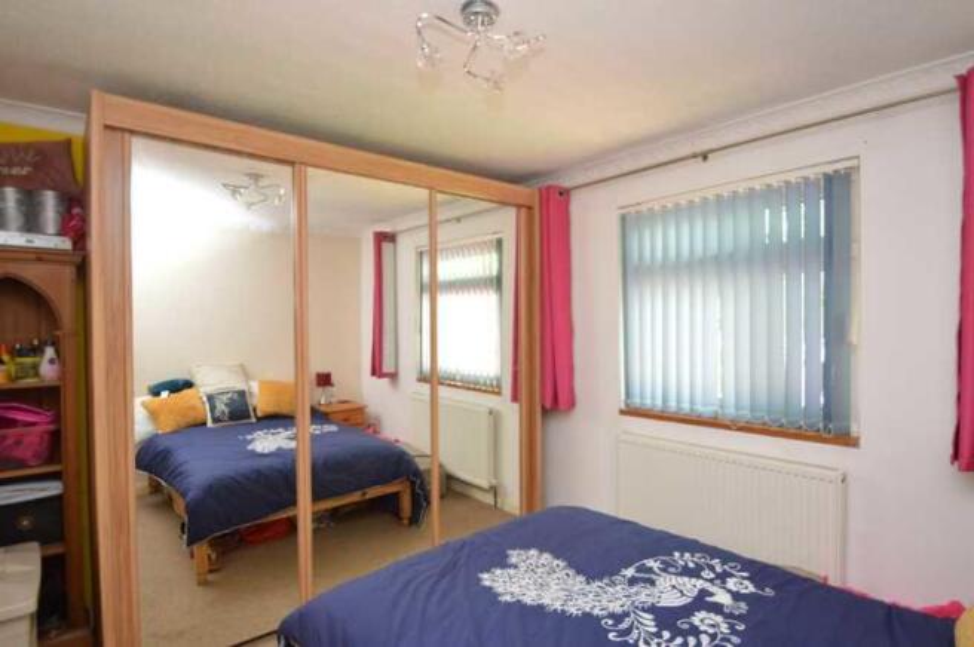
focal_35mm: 18
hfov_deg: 90.1
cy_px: 324
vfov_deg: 67.3
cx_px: 487
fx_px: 487
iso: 800
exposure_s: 1/60
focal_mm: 12
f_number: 3.8
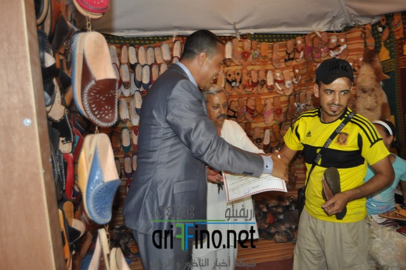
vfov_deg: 36.8
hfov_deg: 53.2
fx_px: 405
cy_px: 135
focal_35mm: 36
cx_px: 203
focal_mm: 24
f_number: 3.8
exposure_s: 1/60
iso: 800
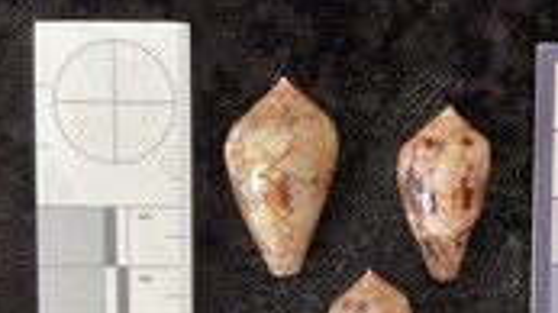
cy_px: 308
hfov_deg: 32.4
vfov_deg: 18.3
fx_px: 946
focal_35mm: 64
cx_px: 394
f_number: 1.8
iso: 40
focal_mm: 3
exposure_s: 1/100
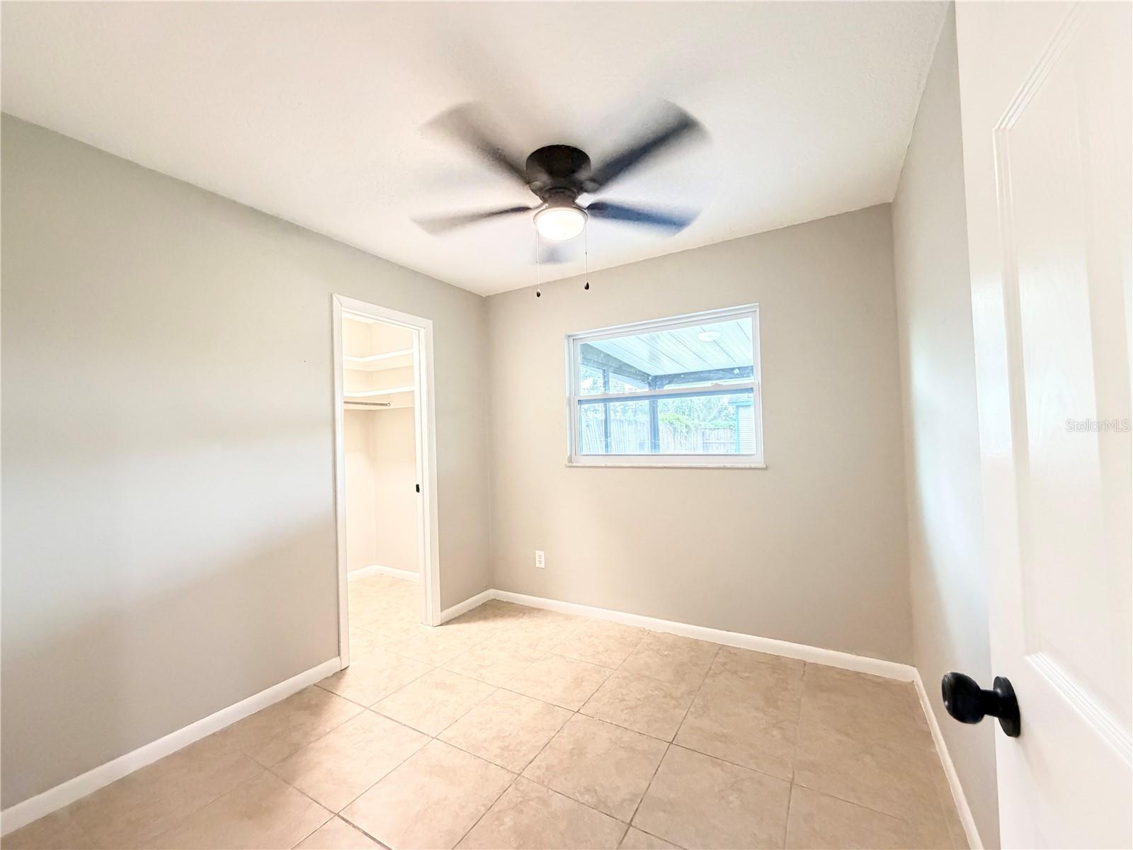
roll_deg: +2.3
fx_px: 458
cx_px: 566
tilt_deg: +0.6
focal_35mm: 14
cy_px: 425
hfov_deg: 102.1
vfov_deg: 85.7
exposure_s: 1/40
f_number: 2.2
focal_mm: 2.22
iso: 1000
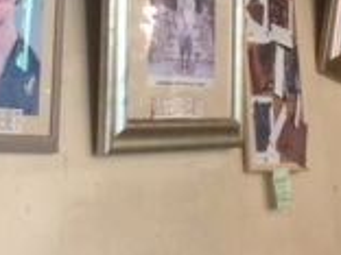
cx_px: 46
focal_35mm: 130
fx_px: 1281
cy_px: -167
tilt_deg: +16.6
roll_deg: +3.5
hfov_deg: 15.0
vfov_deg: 10.8
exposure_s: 1/30
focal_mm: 4.15
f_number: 2.2
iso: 160
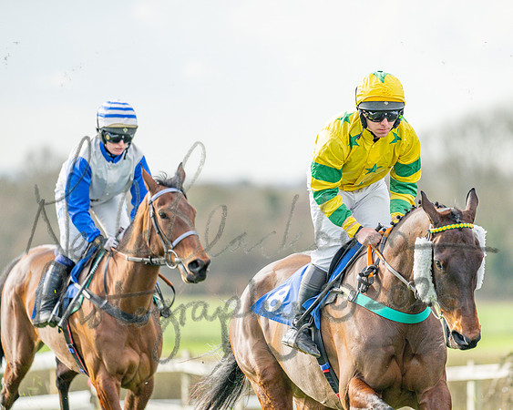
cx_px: 303
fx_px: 7832
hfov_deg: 3.8
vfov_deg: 3.0
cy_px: 177
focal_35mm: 516
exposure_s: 1/1600
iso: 500
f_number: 4.5
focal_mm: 400
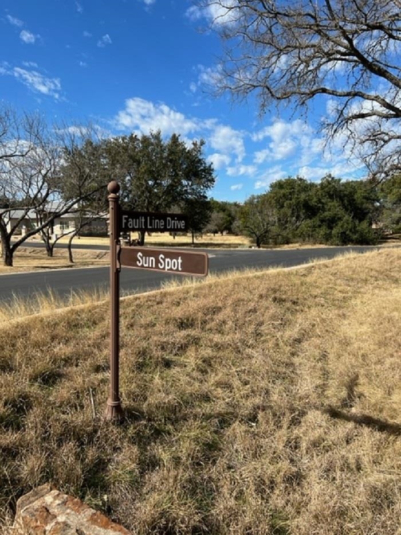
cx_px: 200
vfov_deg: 67.3
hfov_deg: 53.1
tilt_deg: -5.9
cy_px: 268
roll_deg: +1.2
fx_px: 401
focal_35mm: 26
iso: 50
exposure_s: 1/3831
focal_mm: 5.7
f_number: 1.5
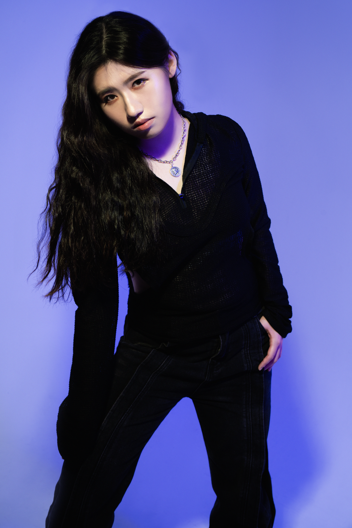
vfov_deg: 41.1
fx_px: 704
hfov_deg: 28.1
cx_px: 176
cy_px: 264
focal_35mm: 48
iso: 250
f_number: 8
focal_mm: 48
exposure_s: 1/125
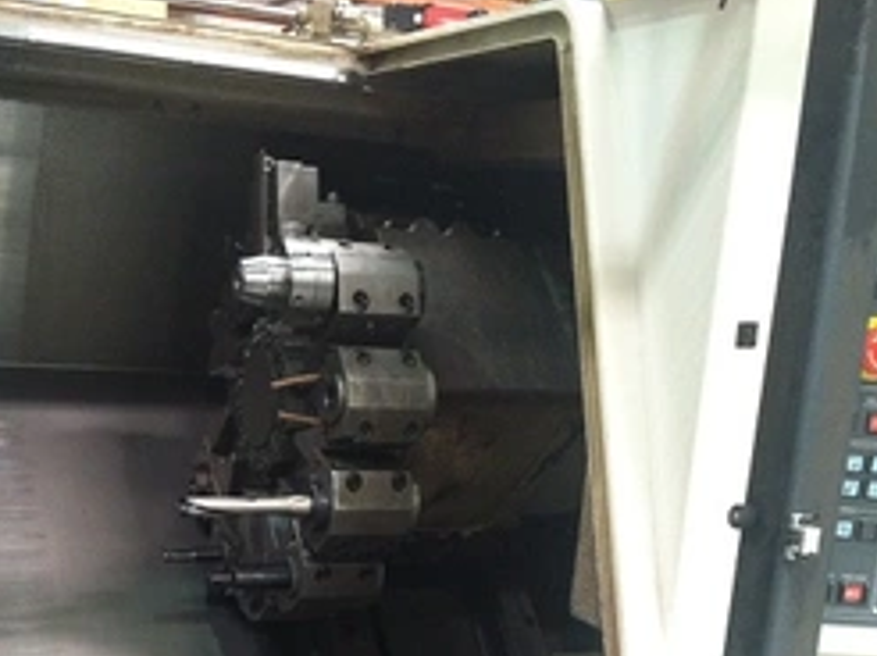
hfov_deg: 33.6
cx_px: 310
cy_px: 519
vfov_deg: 25.2
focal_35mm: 57
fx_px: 1443
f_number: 2.8
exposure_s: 1/15
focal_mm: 3.85
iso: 250
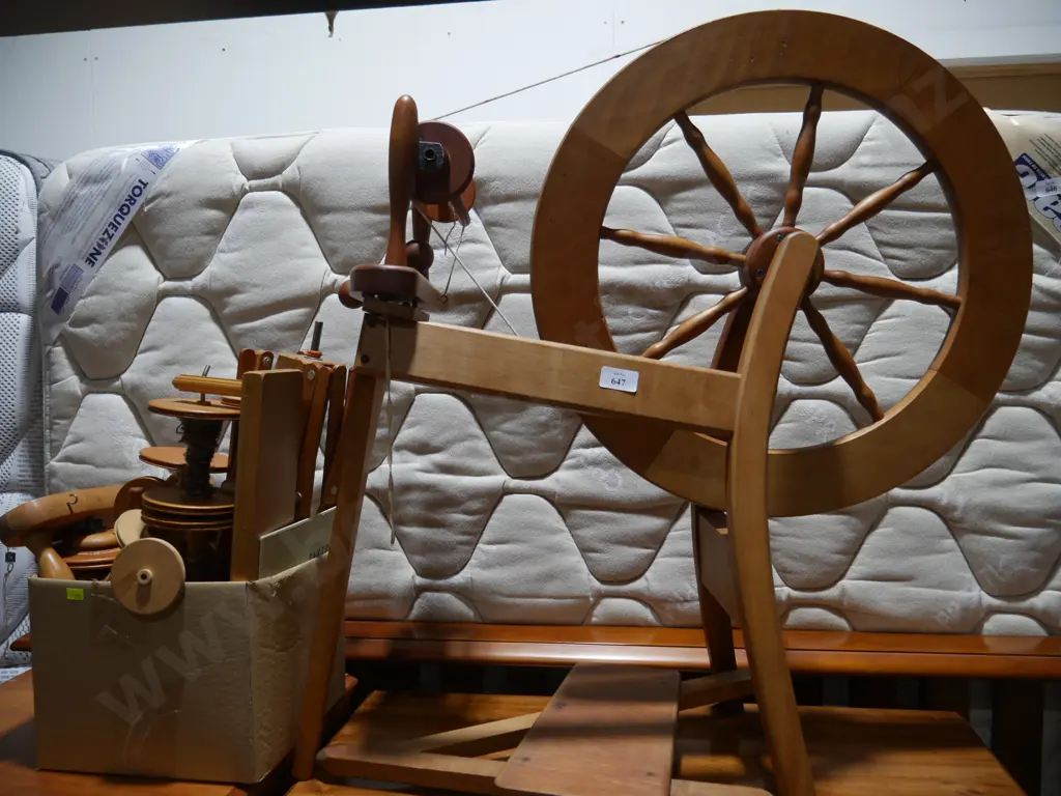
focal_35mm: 28
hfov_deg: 63.4
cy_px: 398
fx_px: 858
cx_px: 530
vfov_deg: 49.7
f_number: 3.5
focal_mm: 14
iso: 200
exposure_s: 1/80
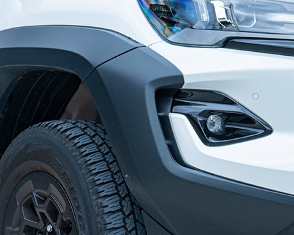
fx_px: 992
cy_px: 49
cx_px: 145
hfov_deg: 16.9
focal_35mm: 114
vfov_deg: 13.5
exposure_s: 1/80
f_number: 4.5
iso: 100
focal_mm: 31
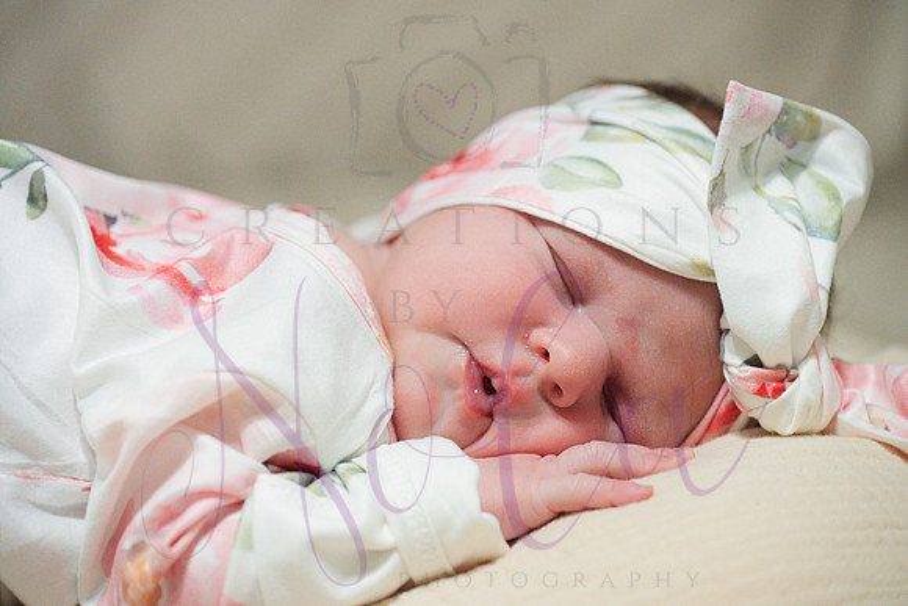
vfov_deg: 12.5
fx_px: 2775
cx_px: 454
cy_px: 303
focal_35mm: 110
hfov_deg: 18.6
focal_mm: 110
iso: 3200
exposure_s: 1/320
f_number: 4
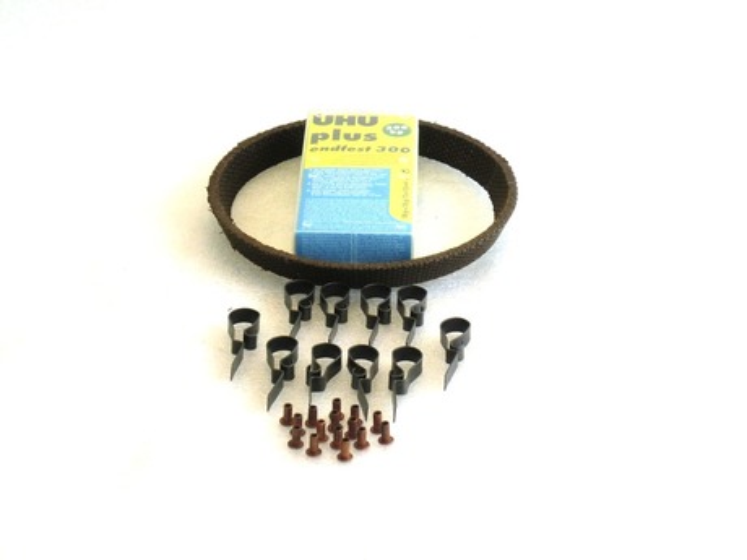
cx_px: 374
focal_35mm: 73
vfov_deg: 20.2
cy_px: 280
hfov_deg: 26.7
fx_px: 1575
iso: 160
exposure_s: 1/80
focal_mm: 13.02
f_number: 4.7
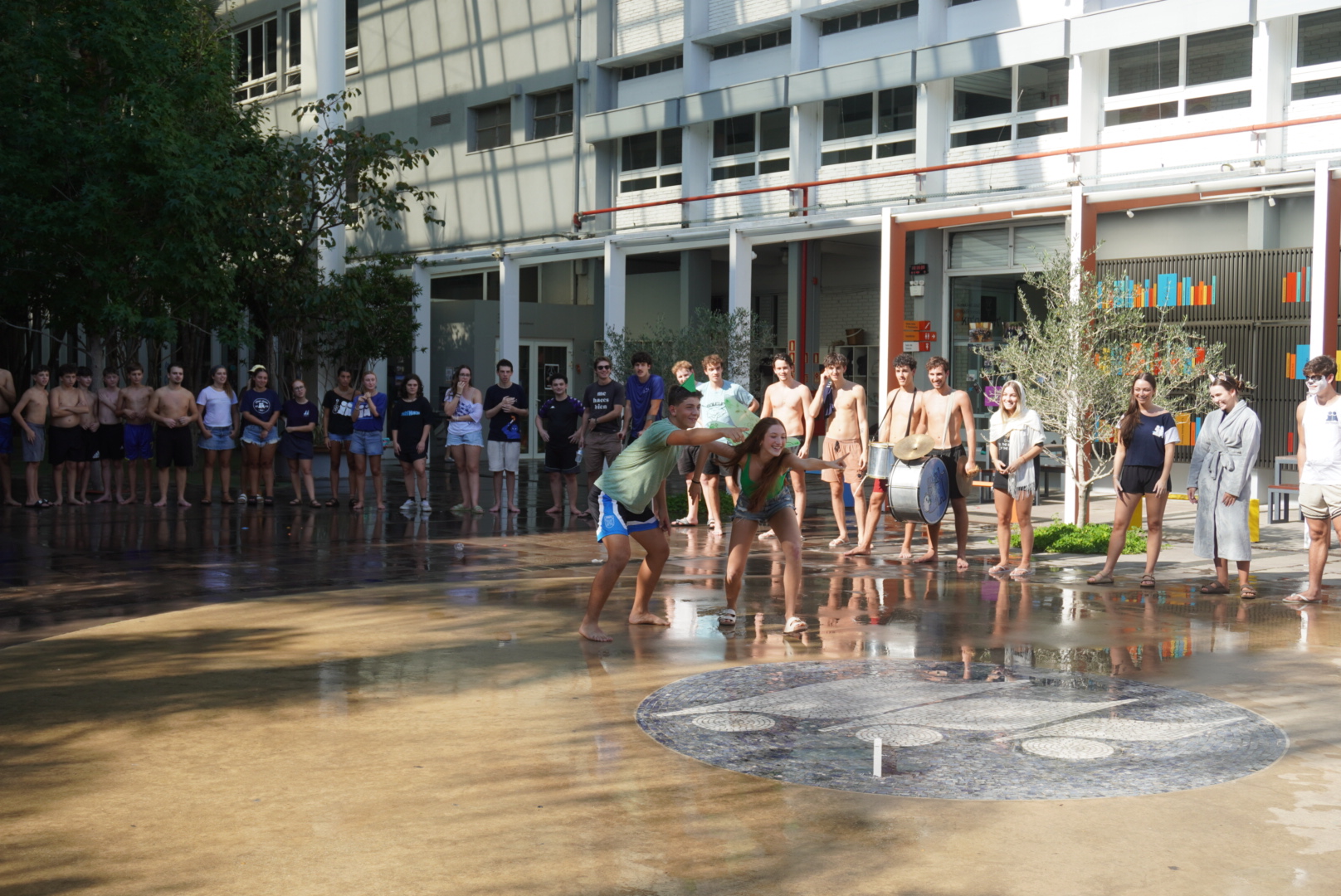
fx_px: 1510
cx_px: 670
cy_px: 448
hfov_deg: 47.9
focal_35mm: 40
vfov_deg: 33.1
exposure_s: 1/250
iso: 100
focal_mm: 27
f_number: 5.6
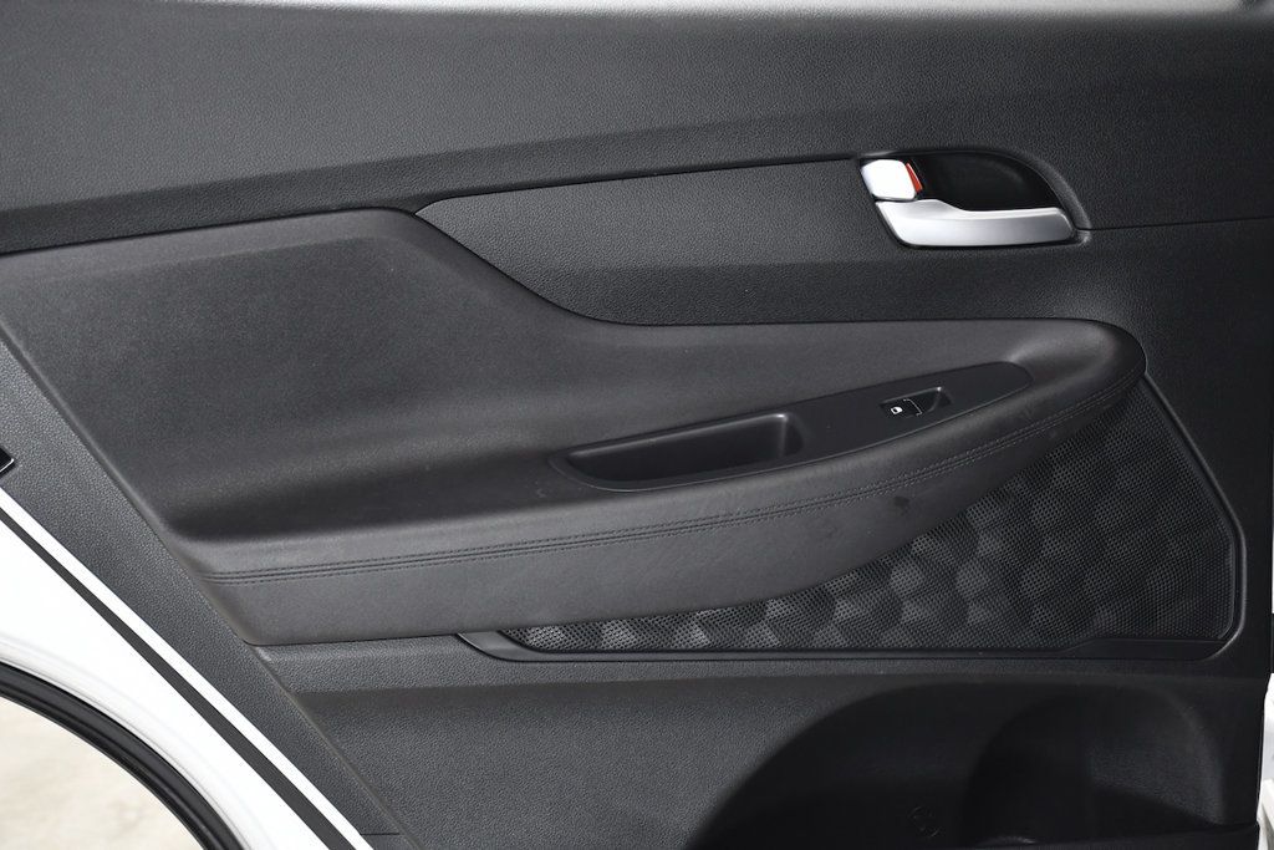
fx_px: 2017
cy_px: 425
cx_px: 637
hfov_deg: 35.0
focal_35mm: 57
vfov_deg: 23.8
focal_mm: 38
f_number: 4.2
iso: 1250
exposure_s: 1/160
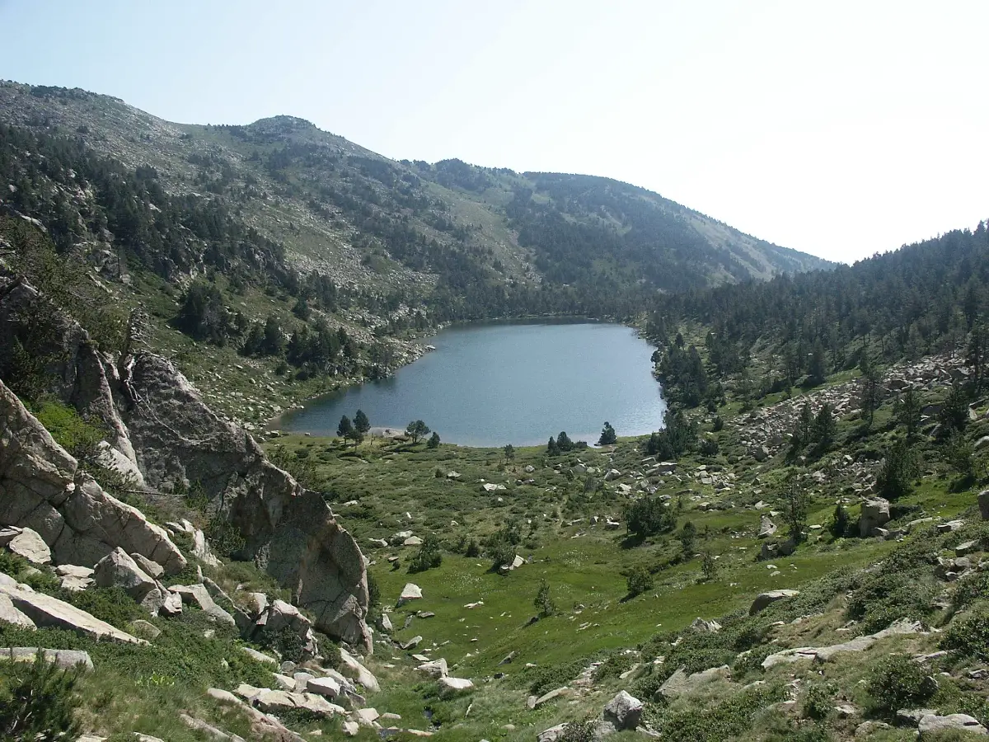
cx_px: 494
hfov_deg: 63.4
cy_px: 371
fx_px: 800
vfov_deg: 49.7
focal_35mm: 28
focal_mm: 7.27
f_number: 6.7
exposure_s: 1/350
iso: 100
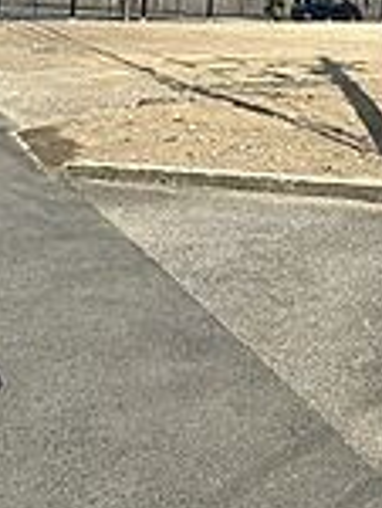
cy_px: -149
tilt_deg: +11.2
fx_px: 822
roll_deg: -1.1
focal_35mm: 56
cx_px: 463
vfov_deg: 28.3
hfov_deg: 23.8
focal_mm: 2.22
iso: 50
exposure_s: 1/2618
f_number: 2.2
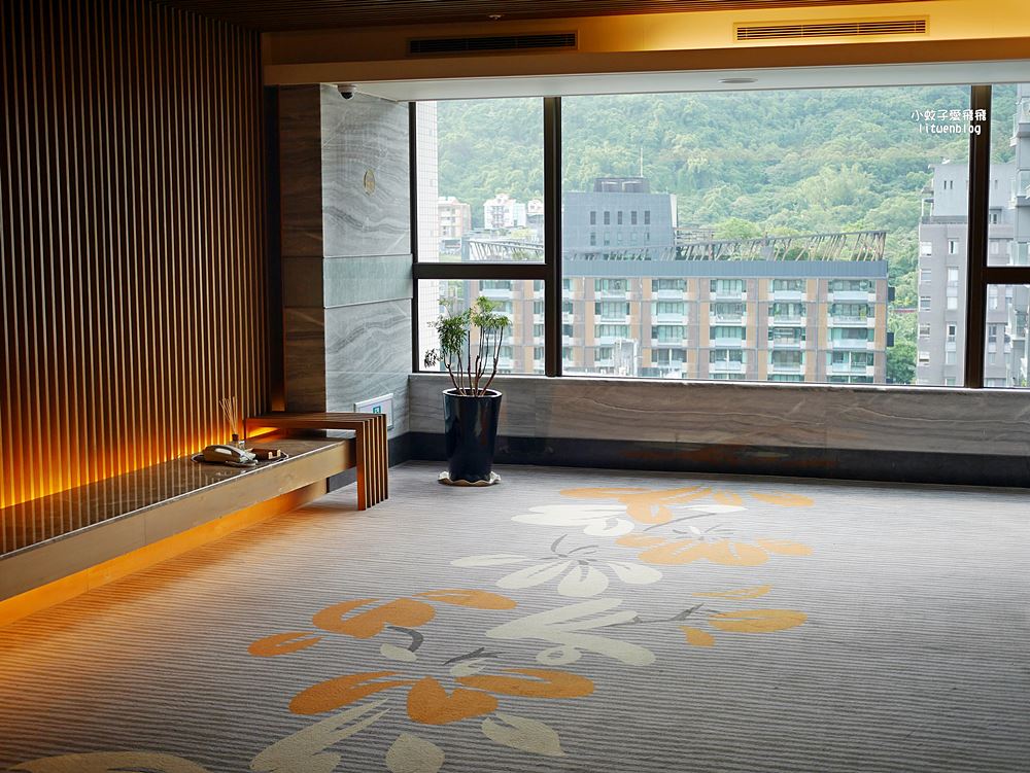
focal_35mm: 50
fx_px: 1488
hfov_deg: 38.2
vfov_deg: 29.1
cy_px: 386
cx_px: 515
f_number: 2
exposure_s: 1/500
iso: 200
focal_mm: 25
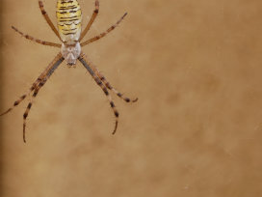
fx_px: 1022
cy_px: 43
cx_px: 71
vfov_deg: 11.0
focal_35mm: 135
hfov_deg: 14.6
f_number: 3.2
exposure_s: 1/160
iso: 200
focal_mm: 30
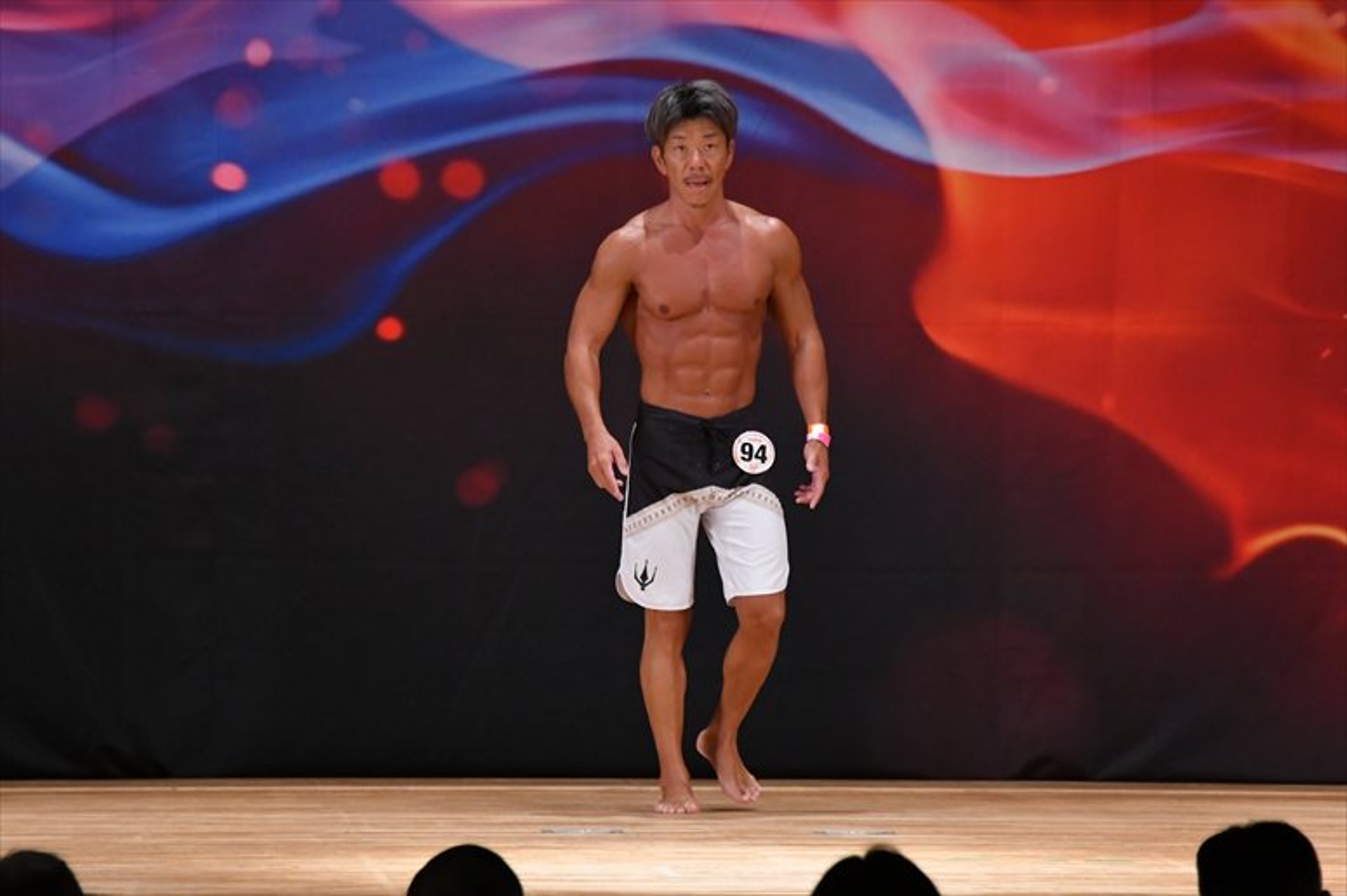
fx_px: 10659
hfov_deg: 7.2
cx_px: 674
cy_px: 448
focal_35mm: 285
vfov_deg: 4.8
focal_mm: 190
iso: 3200
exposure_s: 1/400
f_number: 5.6
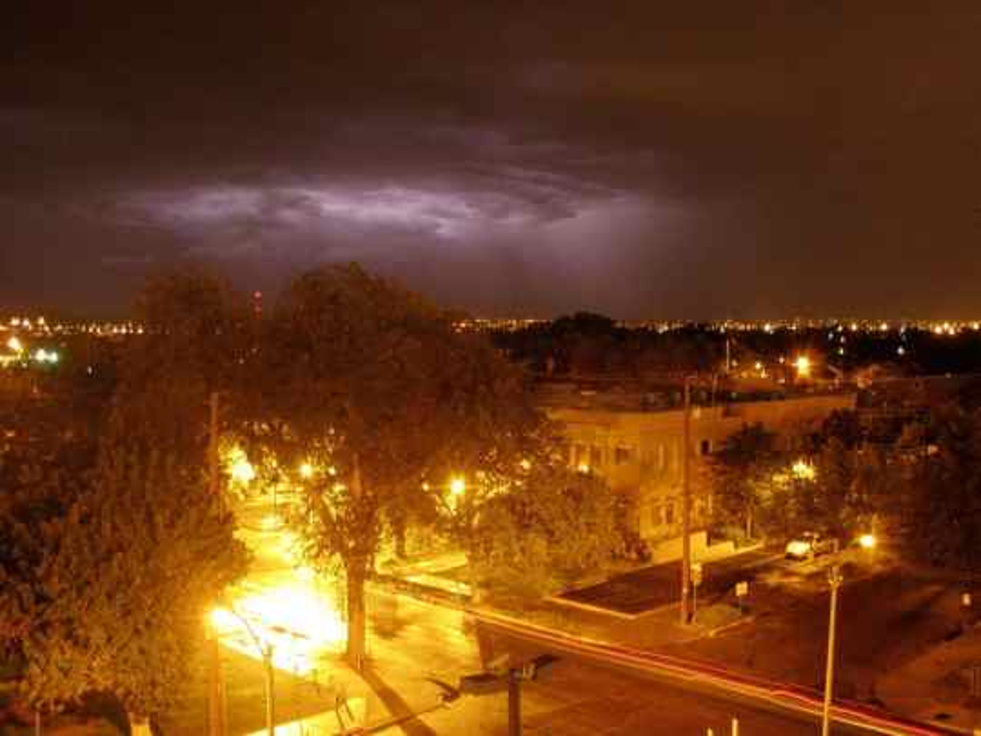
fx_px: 1077
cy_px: 368
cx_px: 490
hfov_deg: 49.0
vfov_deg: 37.7
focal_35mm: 38
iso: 250
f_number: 3.5
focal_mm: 6.7
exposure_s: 4
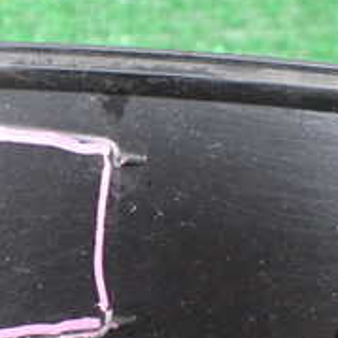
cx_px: -8
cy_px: 247
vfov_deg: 19.4
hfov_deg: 18.9
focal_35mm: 89
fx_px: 983
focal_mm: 5.4
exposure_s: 1/40
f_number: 2.3
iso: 800
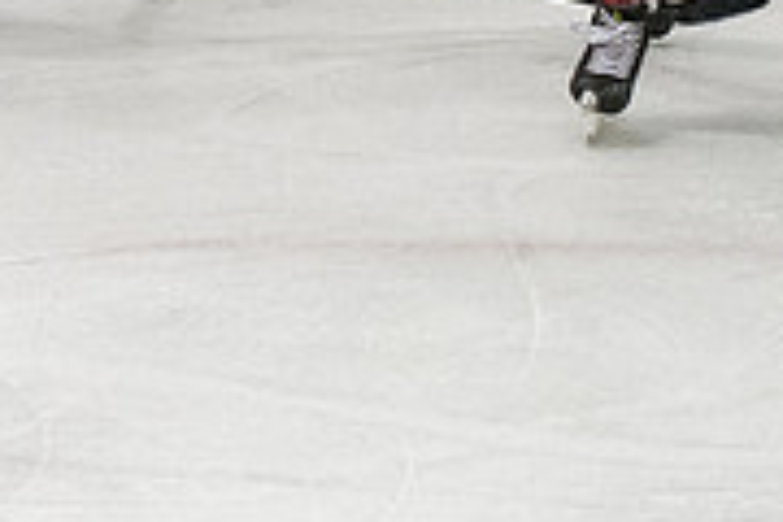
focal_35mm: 426
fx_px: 9265
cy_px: -275
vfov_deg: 3.2
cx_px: 513
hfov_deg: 4.8
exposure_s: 1/800
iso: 2500
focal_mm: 75
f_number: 3.5
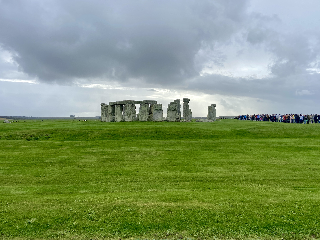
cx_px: 160
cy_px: 120
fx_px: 240
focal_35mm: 26
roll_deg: -0.3
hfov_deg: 67.3
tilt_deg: +0.0
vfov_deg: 53.1
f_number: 1.8
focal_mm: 4.25
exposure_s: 1/1377
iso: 32
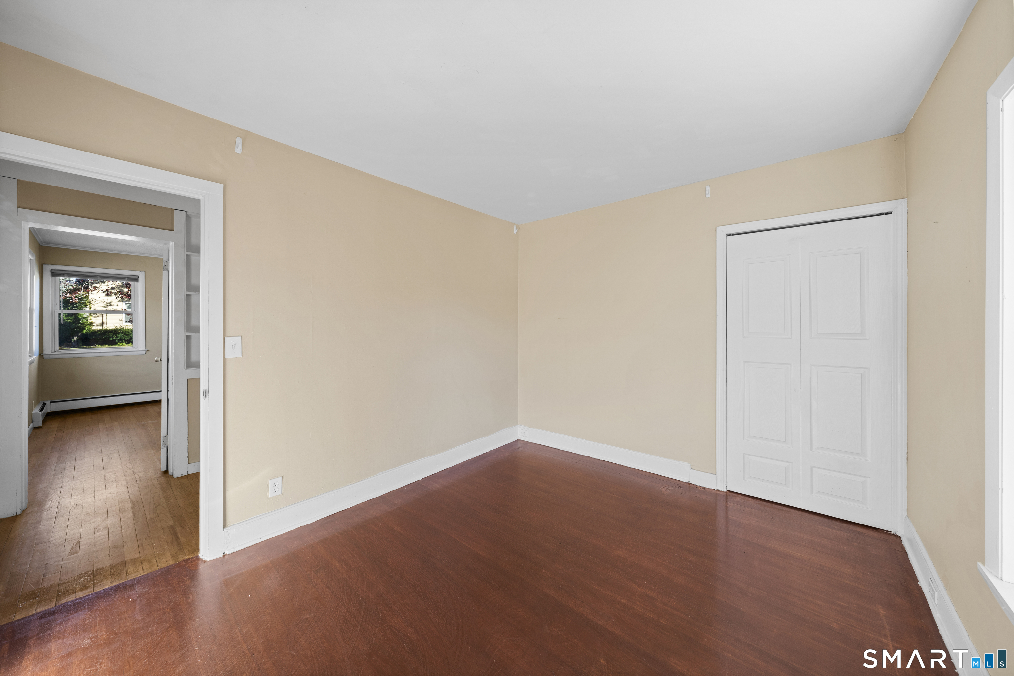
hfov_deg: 112.6
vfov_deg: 90.0
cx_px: 507
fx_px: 338
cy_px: 338
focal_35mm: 12
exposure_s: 1/8
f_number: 7.1
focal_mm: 12
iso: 320
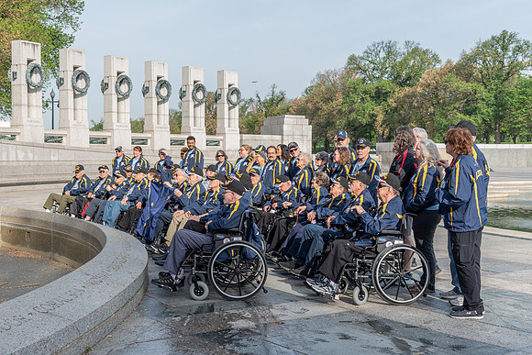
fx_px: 666
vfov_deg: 29.8
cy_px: 184
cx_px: 233
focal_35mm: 45
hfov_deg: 43.4
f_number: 6.3
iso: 100
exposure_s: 1/125
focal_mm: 40
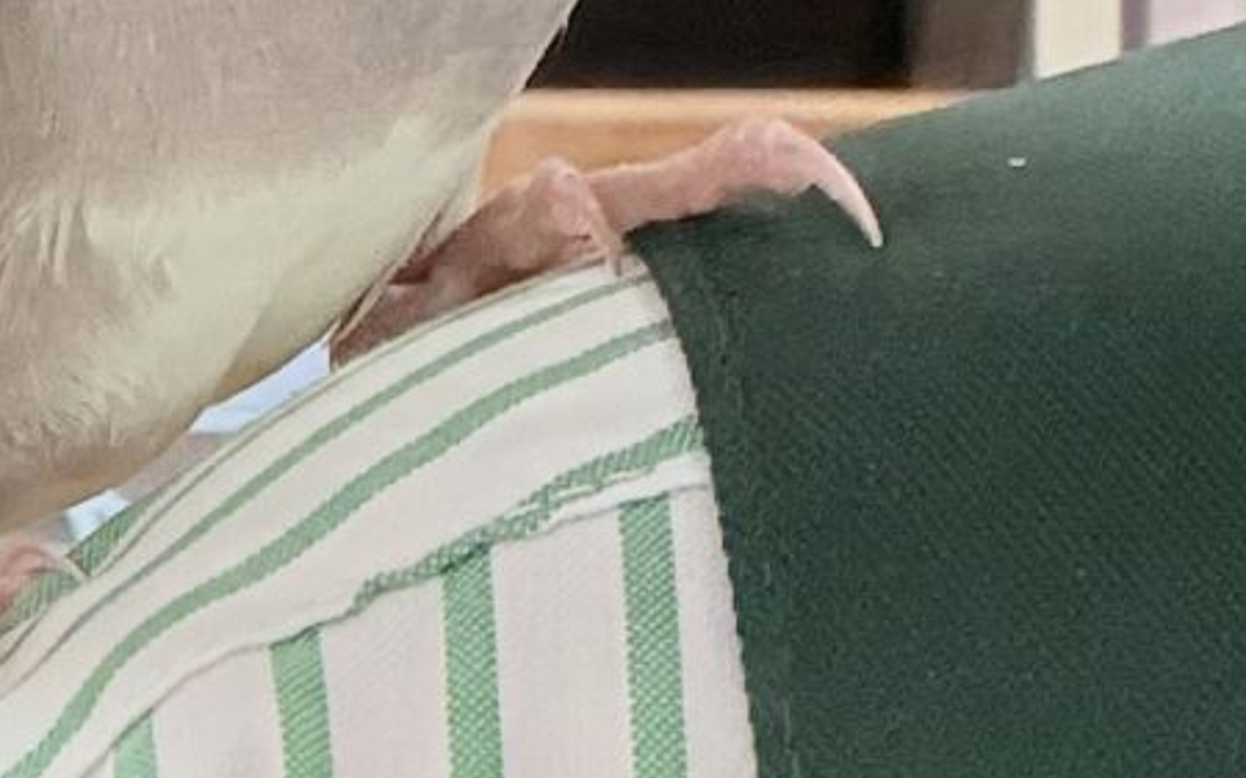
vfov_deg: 17.7
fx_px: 2207
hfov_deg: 30.5
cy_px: -415
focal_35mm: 65
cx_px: 194
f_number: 1.9
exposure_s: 1/90
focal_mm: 2.69
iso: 80
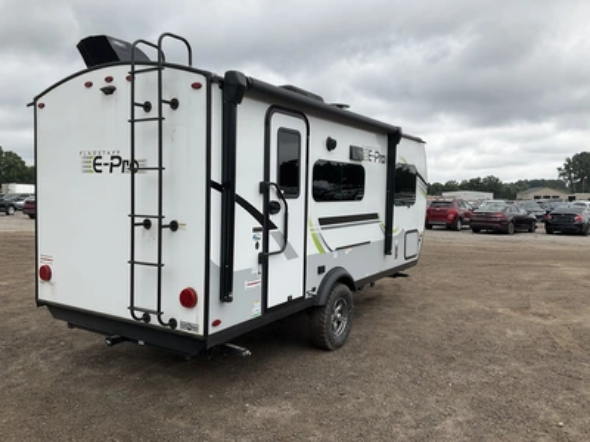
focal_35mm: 29
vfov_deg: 48.2
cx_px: 295
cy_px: 221
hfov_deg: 61.7
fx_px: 494
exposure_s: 1/1168
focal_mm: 3
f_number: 1.8
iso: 25
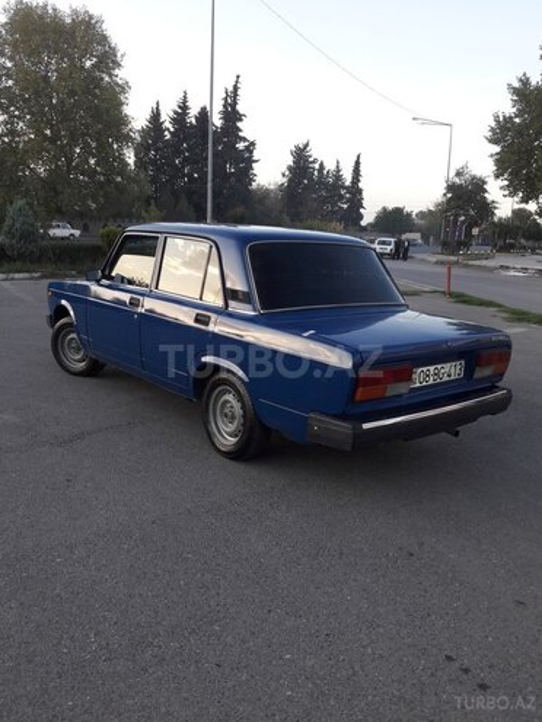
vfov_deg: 63.4
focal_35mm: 28
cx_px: 271
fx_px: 585
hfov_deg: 49.7
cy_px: 361
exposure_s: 1/135
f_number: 1.9
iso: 40
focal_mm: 3.7
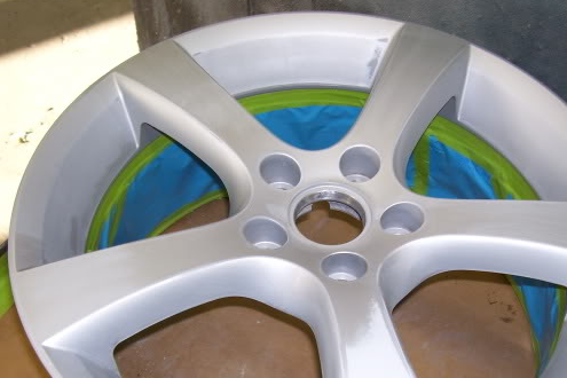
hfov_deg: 42.7
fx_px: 724
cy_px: 261
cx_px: 313
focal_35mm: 46
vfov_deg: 29.0
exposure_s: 1/60
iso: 80
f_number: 2.7
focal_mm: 5.6
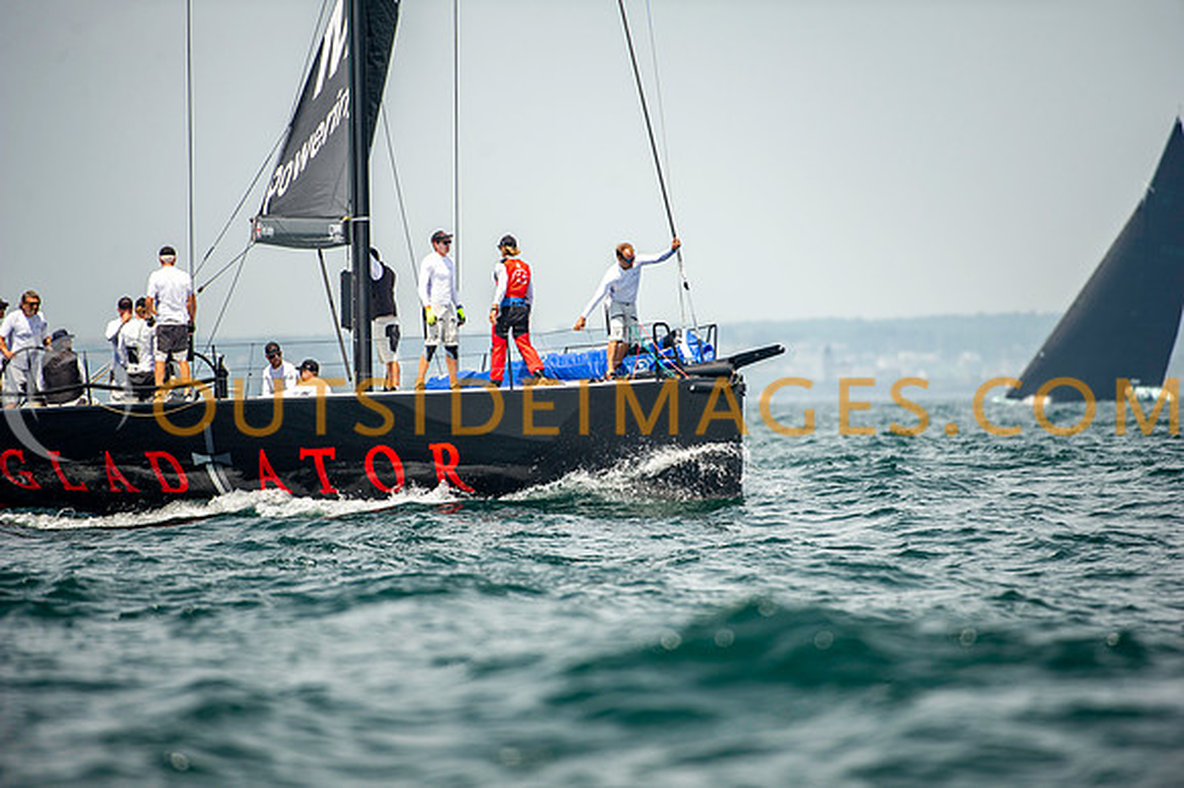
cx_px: 592
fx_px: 13148
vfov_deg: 3.4
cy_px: 394
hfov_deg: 5.2
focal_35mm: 400
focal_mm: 400
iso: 400
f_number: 5
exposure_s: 1/2000
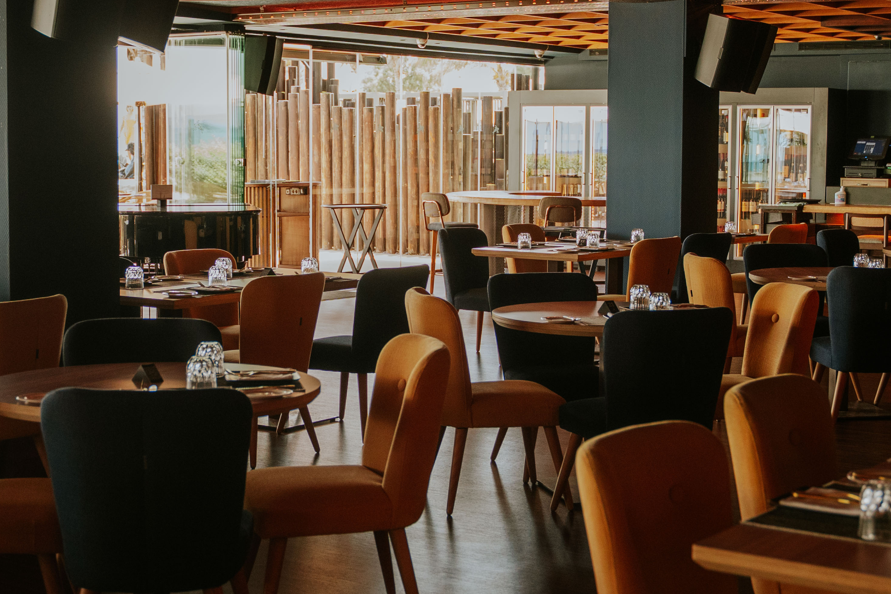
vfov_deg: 21.2
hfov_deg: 31.4
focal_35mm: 64
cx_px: 443
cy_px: 271
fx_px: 1584
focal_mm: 32
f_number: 2.8
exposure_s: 1/400
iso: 1000
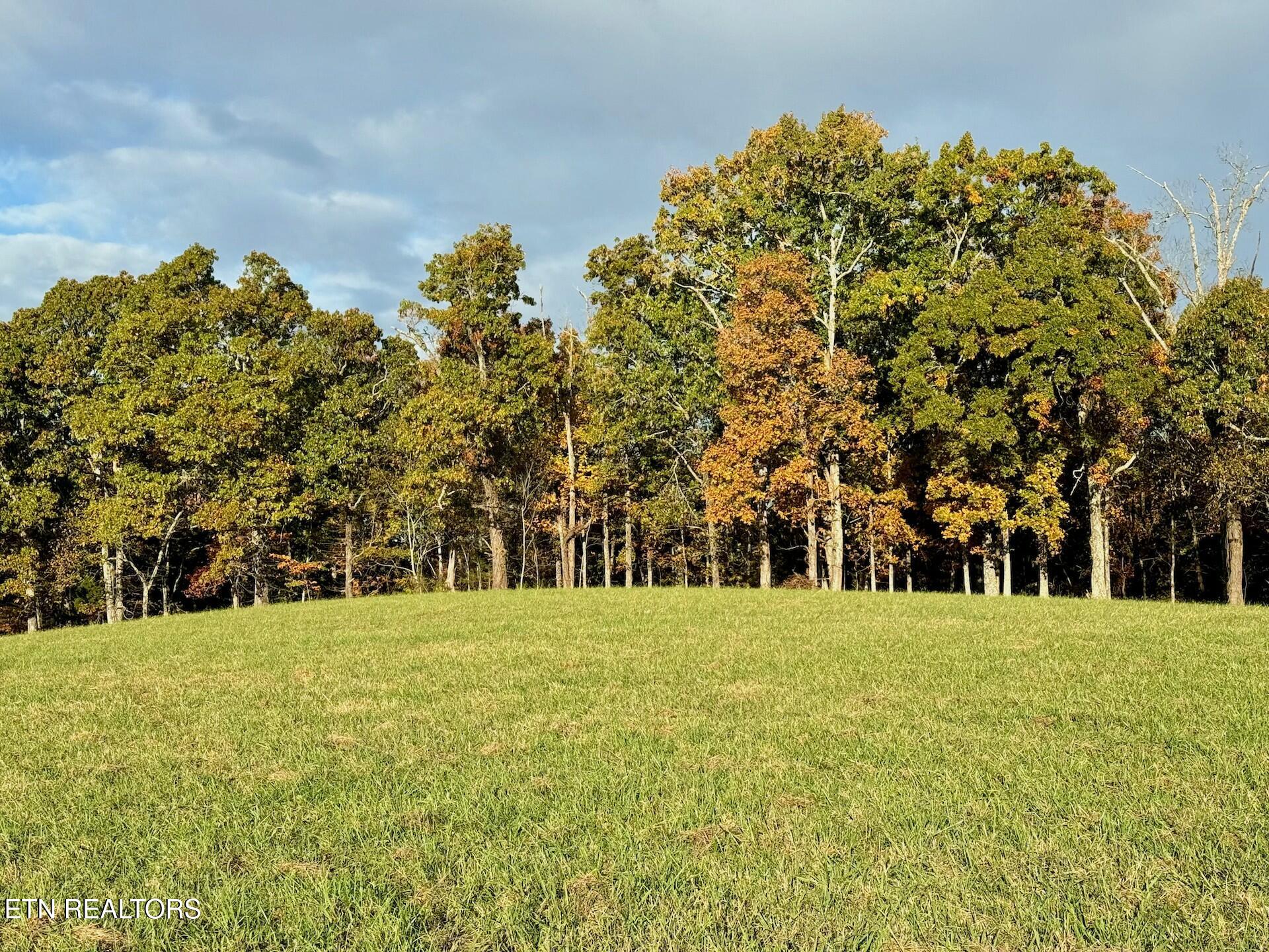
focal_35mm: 48
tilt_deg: +2.7
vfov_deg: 30.3
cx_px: 634
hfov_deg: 39.7
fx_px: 1760
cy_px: 476
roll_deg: +0.5
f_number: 1.78
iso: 64
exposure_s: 1/2513
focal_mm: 6.76
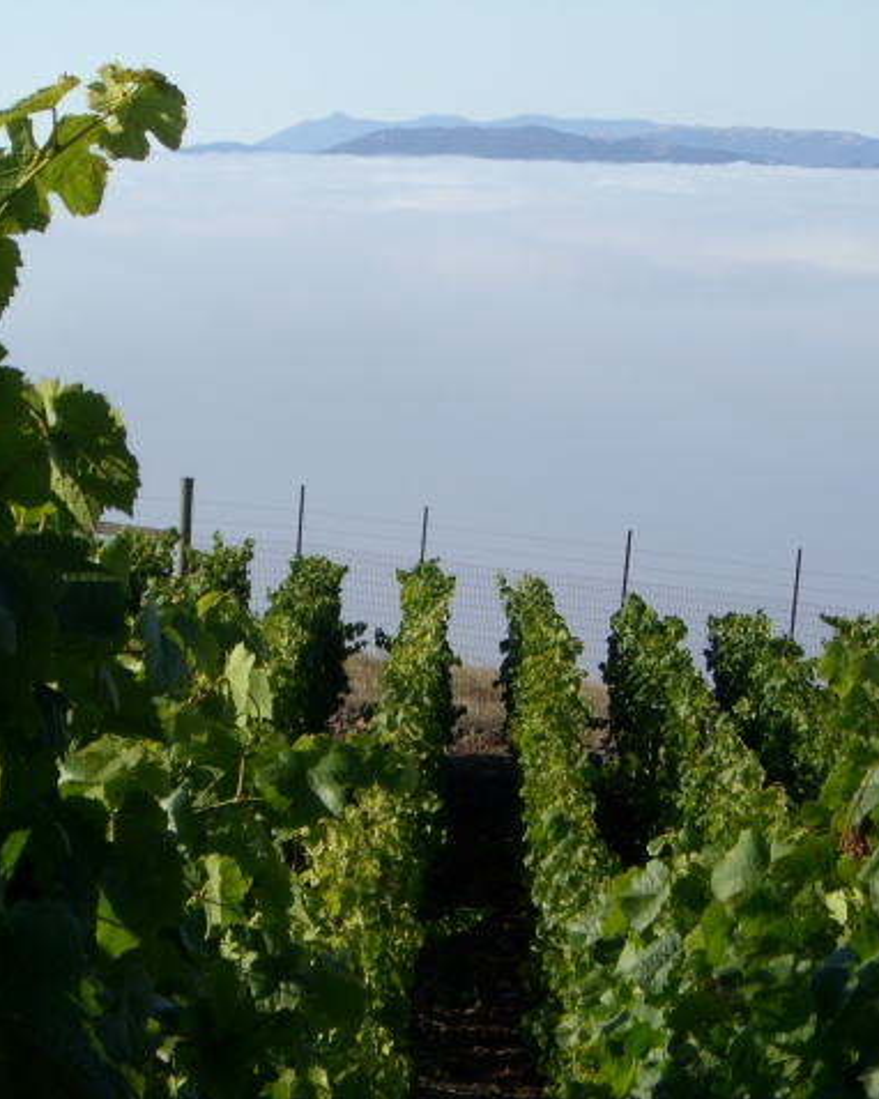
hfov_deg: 10.4
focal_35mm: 149
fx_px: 4848
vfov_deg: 12.9
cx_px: 548
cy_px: 550
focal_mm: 18.6
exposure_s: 1/500
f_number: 5.2
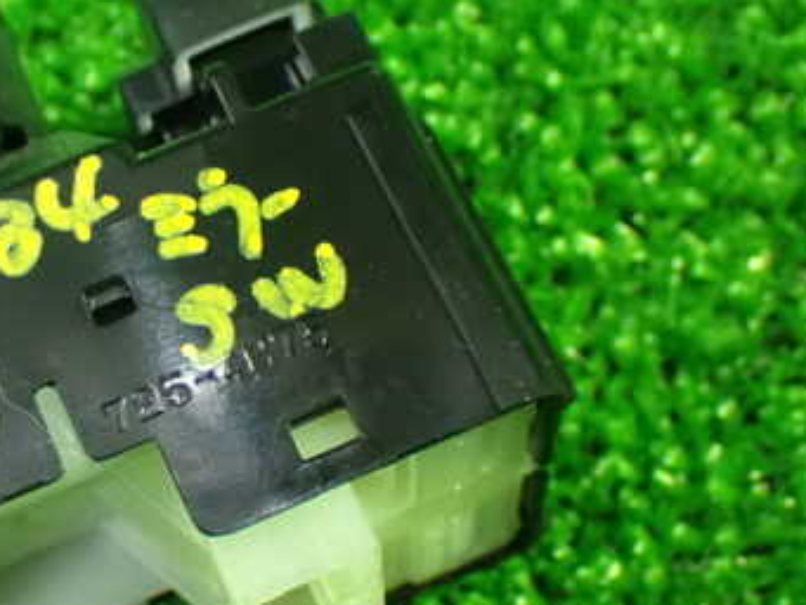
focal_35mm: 88
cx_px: 170
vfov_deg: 16.8
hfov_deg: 22.0
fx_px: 2050
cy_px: 378
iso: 1600
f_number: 3.2
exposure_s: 1/30
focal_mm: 9.01
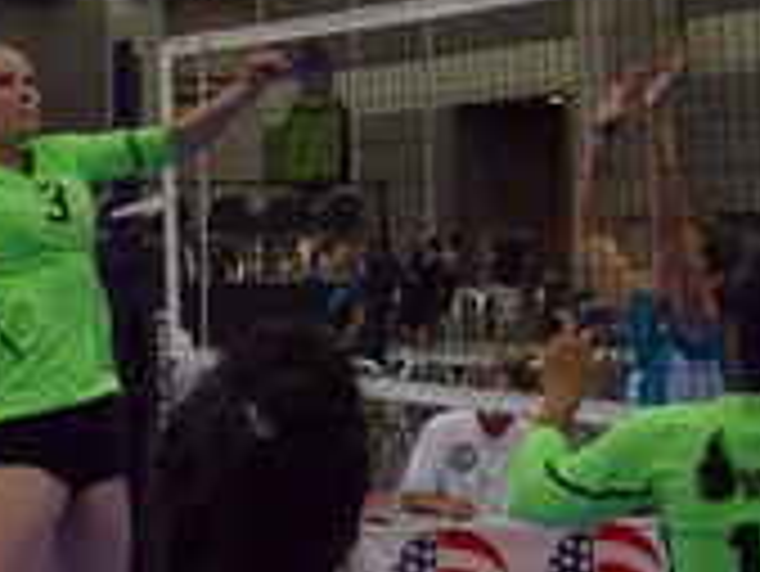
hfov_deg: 9.7
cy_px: -54
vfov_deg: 7.2
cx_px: 537
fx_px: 4482
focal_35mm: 204
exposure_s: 1/1250
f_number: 5.3
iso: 6400
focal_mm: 40
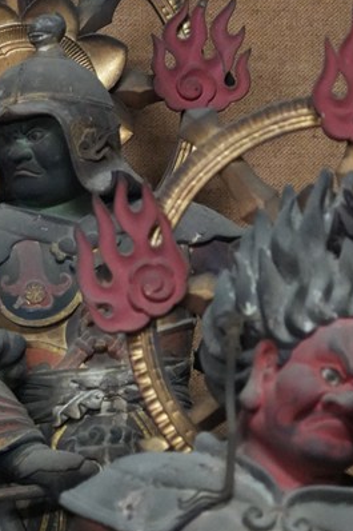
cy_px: 455
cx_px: 33
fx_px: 3974
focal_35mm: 270
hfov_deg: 5.1
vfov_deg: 7.6
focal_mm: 105
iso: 12800
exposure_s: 1/100
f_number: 4
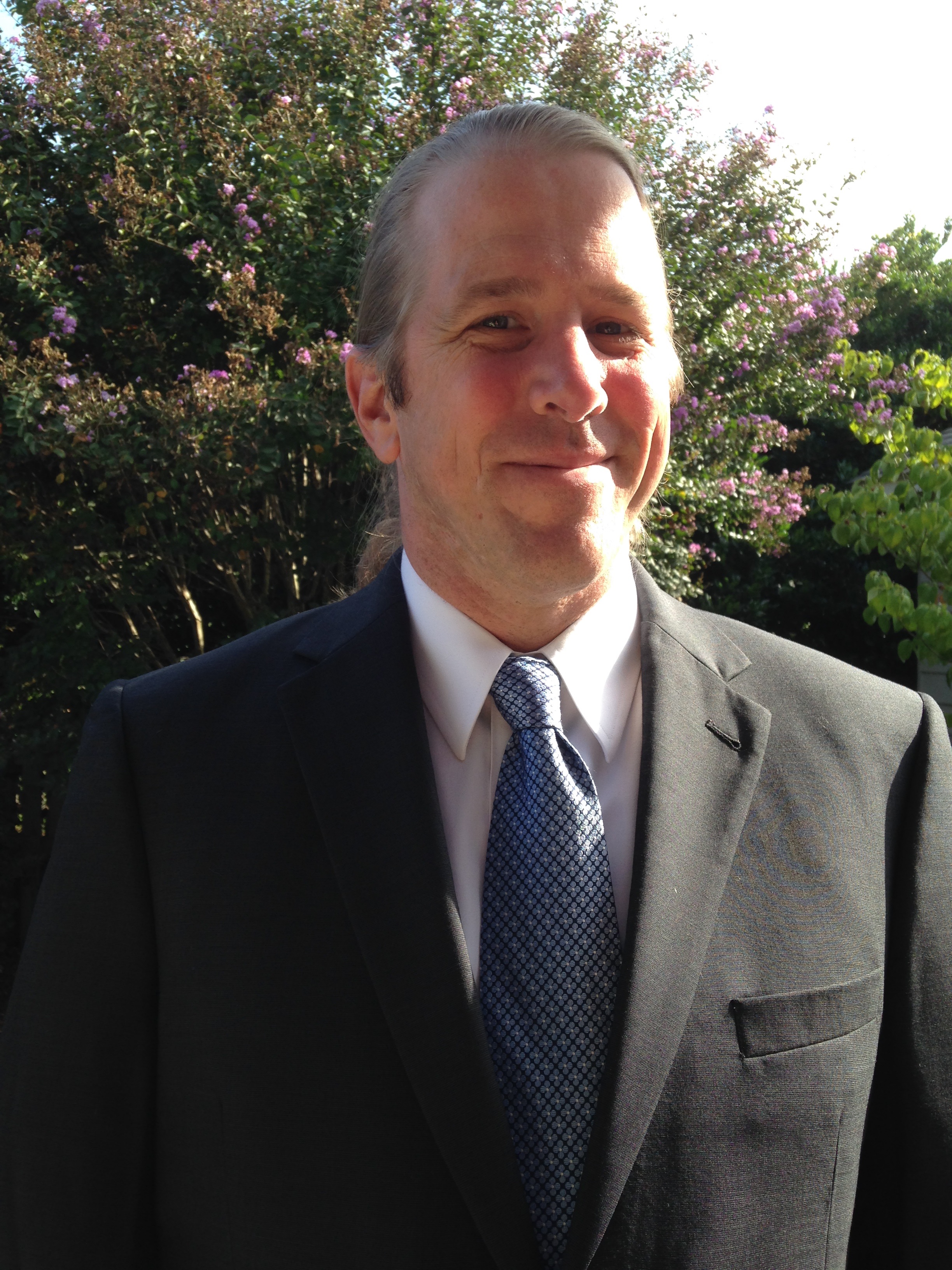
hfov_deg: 42.9
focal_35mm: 33
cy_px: 635
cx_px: 476
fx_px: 1210
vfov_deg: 55.4
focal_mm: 4.12
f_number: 2.4
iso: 50
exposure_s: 1/293
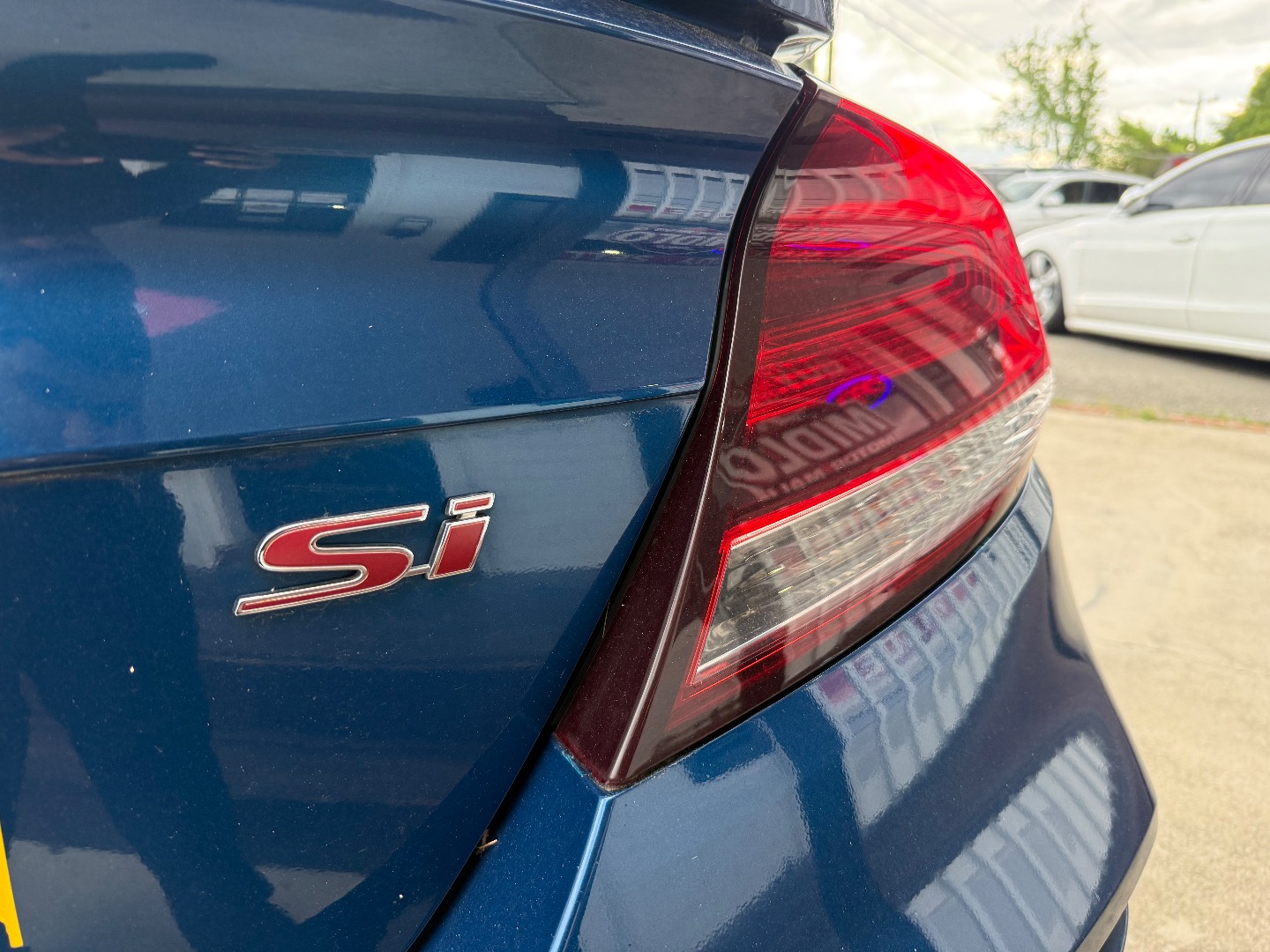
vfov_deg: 56.8
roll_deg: +0.0
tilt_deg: -14.3
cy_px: 476
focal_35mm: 24
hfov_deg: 71.6
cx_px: 635
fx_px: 881
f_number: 1.78
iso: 200
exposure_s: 1/180
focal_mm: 6.76
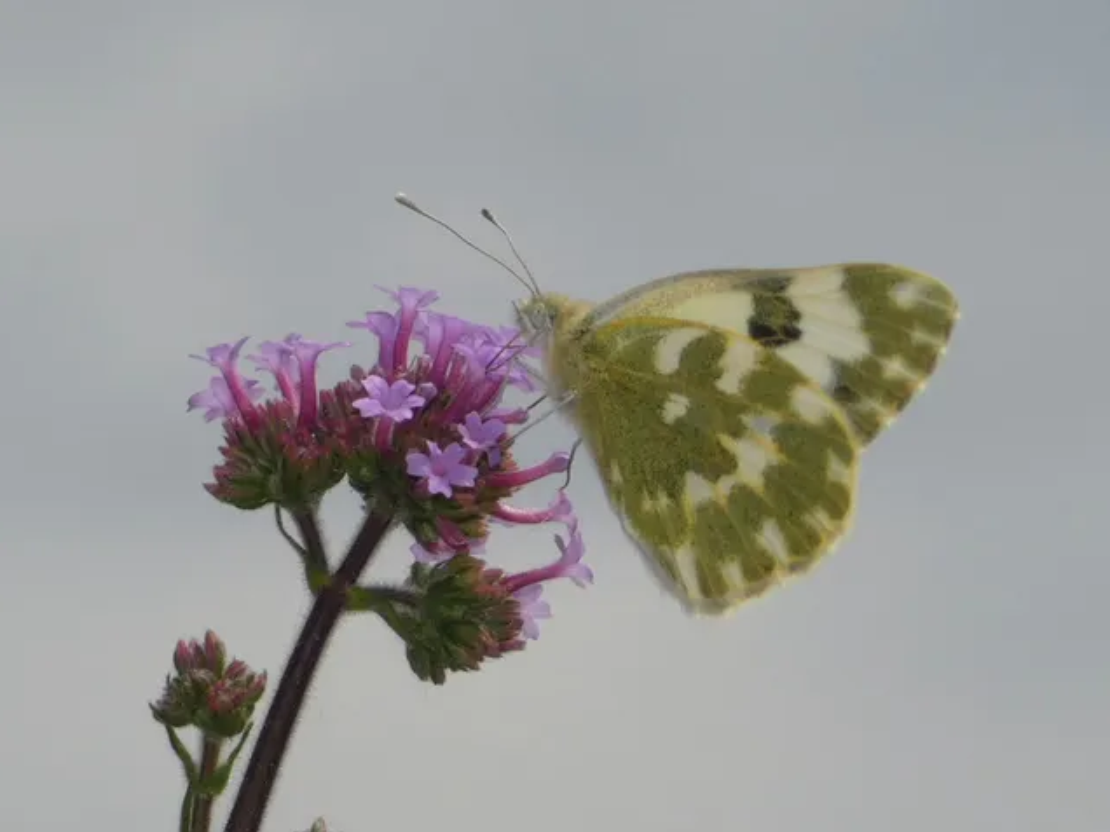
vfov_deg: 4.6
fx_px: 10293
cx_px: 555
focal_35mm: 321
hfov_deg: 6.2
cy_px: 417
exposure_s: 1/320
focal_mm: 57.2
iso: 80
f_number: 5.6
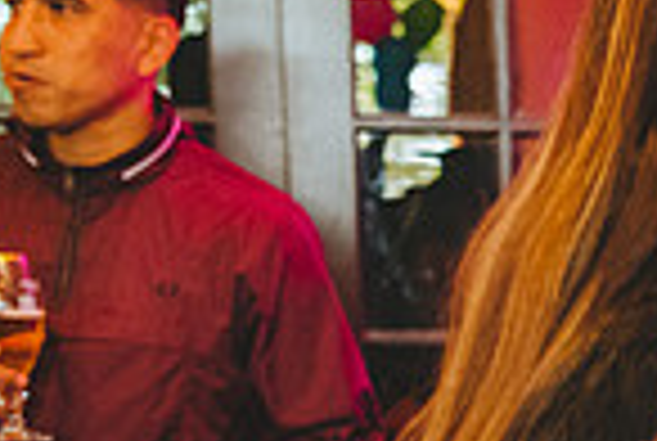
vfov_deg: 10.6
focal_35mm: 127
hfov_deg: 14.6
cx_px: 1089
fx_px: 2322
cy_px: 592
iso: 2200
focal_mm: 32
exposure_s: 1/160
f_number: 3.5
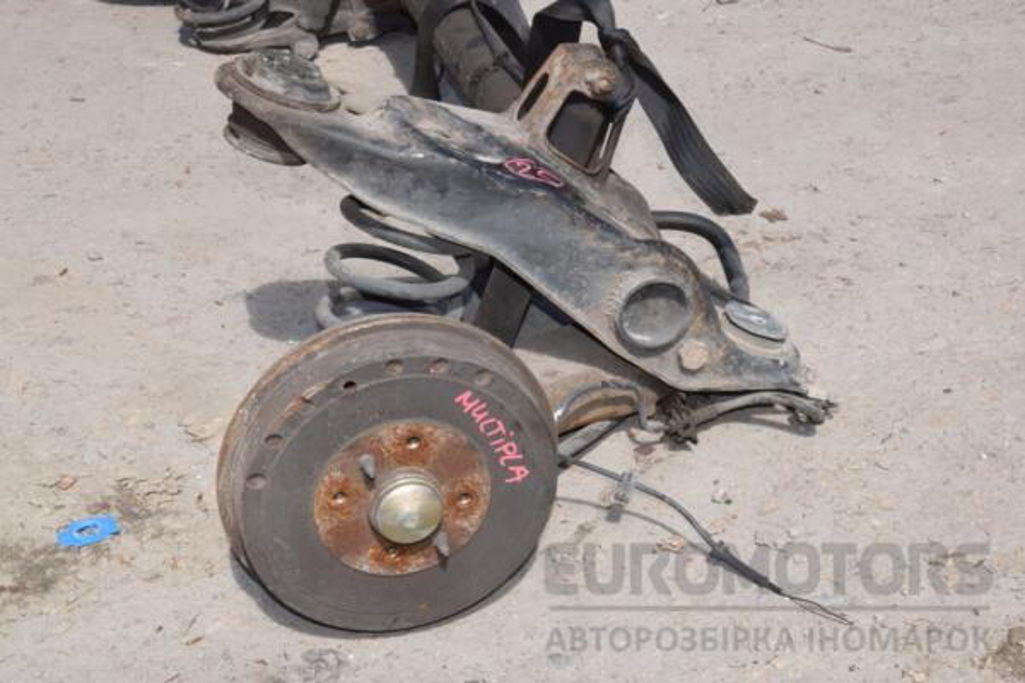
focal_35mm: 68
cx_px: 512
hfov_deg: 29.9
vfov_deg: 20.2
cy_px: 342
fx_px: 1922
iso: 800
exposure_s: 1/200
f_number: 22
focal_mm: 45
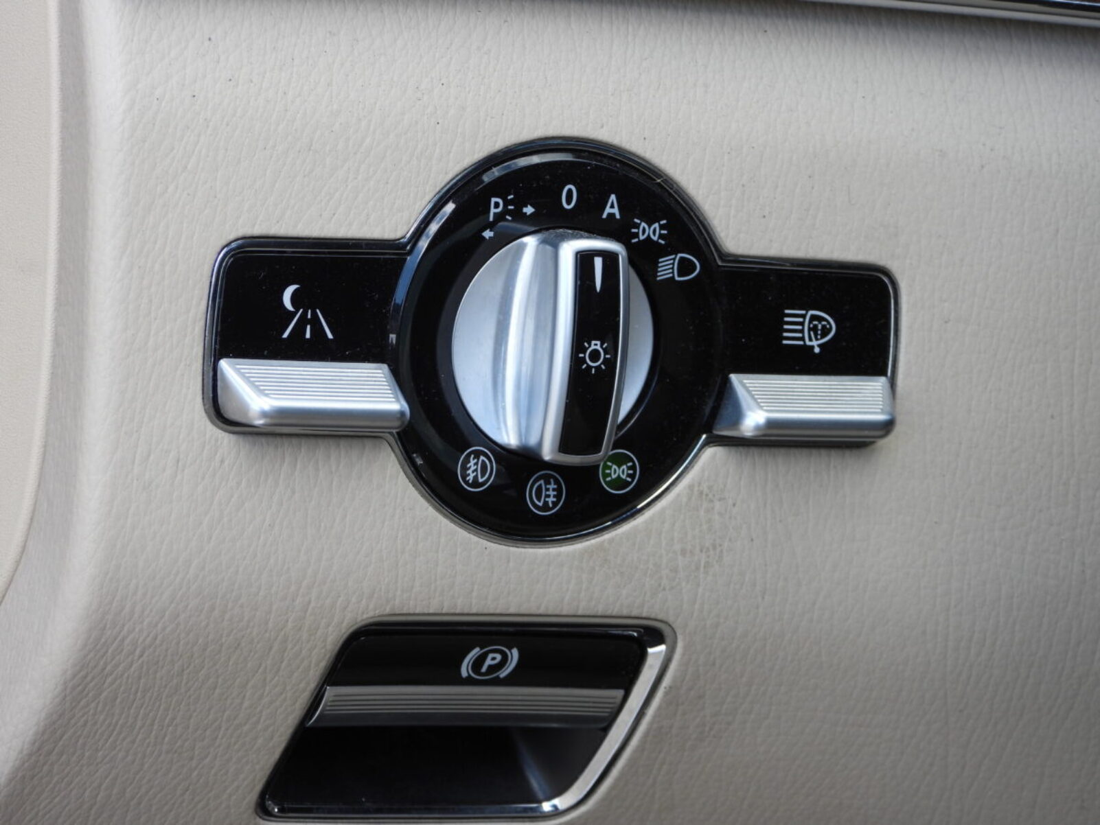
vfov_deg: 8.0
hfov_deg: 10.7
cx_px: 550
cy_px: 412
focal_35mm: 185
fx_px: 5880
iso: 100
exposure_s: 1/200
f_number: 4.5
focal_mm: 33.2
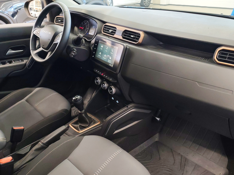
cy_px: 88
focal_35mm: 32
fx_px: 216
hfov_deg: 56.8
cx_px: 117
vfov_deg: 44.2
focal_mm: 6.12
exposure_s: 1/100
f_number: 1.9
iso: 1000
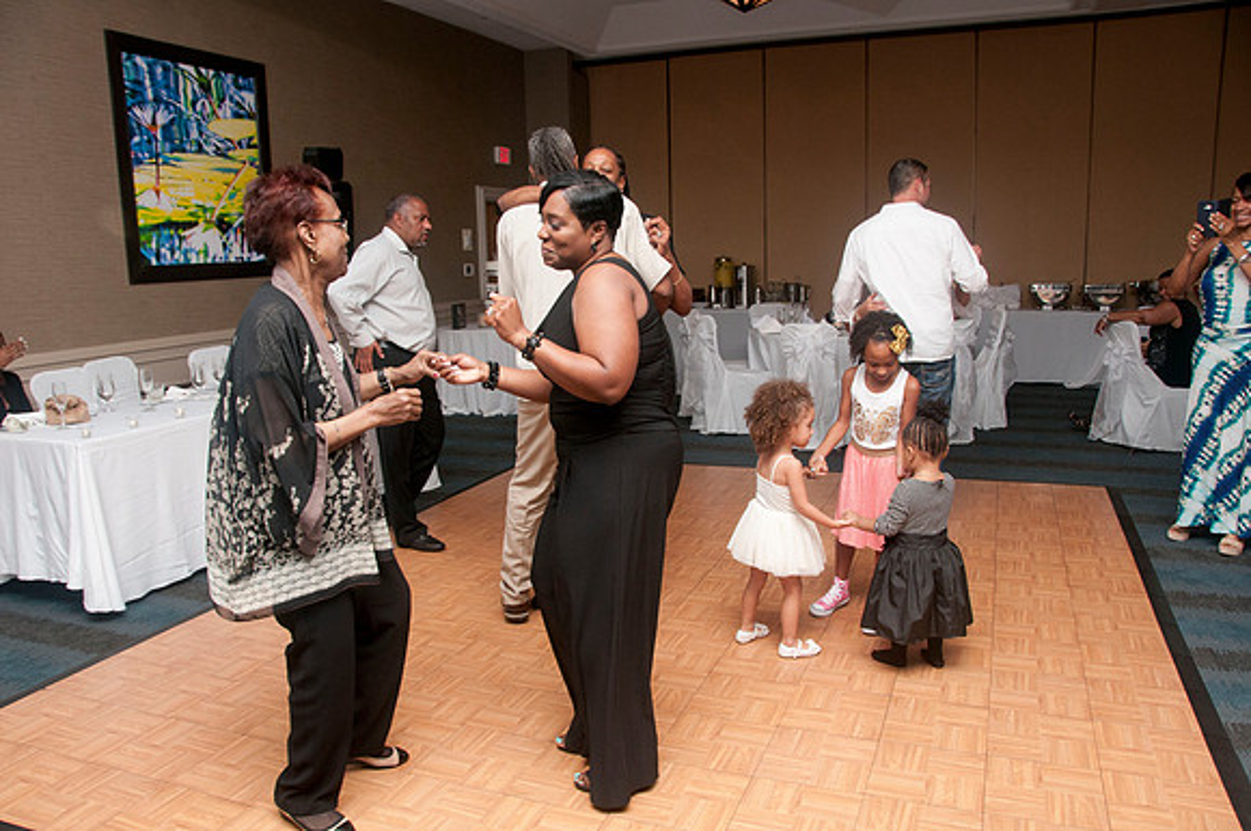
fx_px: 937
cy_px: 416
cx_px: 626
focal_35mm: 27
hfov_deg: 67.5
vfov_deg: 47.8
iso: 400
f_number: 6.3
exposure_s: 1/125
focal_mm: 18
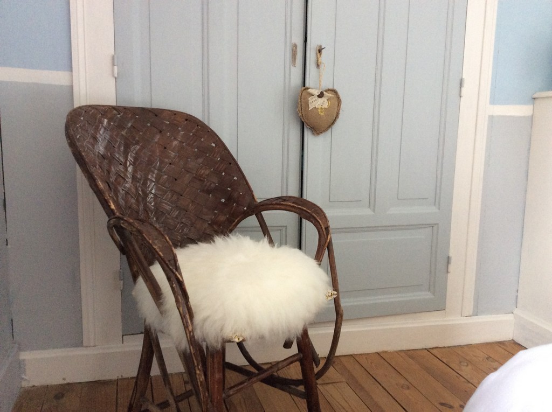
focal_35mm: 32
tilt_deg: -8.4
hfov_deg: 56.9
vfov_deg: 44.1
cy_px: 206
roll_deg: -0.7
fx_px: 510
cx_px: 276
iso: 160
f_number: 2.4
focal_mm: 3.3
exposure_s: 1/24
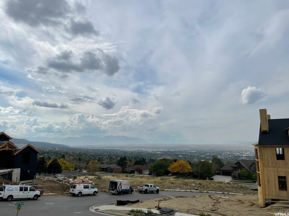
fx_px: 217
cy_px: 108
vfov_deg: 53.1
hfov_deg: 67.3
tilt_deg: +8.4
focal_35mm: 26
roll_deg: -0.4
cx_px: 144
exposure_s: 1/9804
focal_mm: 4.2
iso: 32
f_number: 1.6
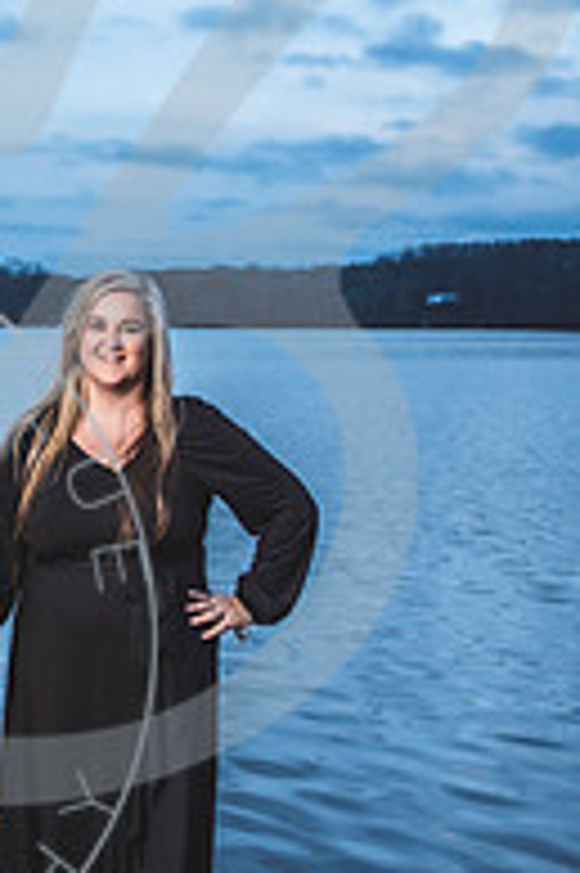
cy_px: 297
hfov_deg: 20.0
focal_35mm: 65
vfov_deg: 30.8
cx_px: -58
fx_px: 1574
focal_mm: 28
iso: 100
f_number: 2.8
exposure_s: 1/200
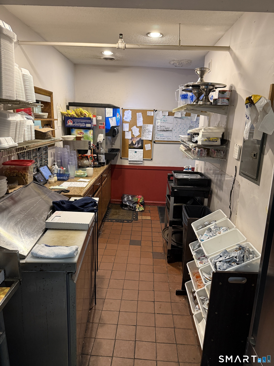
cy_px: 183
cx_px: 137
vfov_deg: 71.6
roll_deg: -2.7
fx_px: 253
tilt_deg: -13.7
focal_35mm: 24
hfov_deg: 56.8
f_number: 1.78
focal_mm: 6.76
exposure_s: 1/60
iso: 320
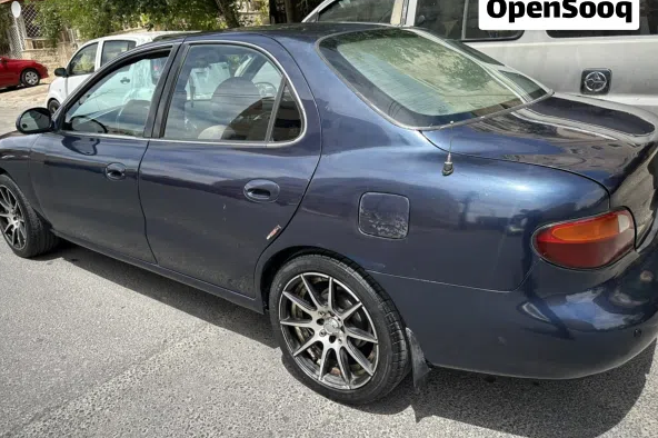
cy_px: 190
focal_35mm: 27
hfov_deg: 67.4
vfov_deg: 47.8
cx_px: 311
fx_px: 493
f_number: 1.78
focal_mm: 6.86
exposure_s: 1/2203
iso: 80
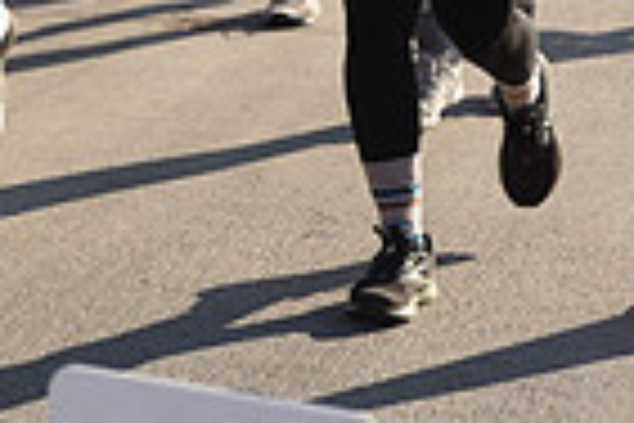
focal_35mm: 214
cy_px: -430
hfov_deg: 9.5
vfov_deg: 6.2
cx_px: -139
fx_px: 3768
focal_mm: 52
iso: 100
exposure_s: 1/1250
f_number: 2.8
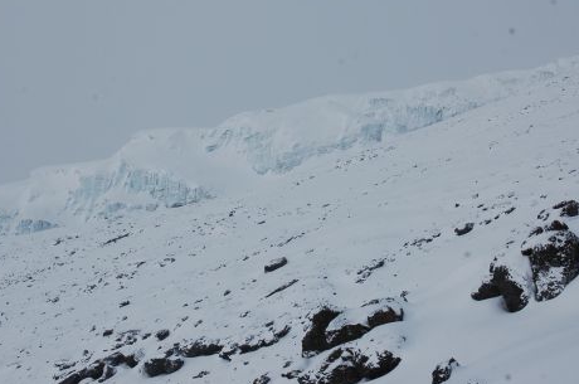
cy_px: 155
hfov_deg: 23.7
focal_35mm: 86
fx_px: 1381
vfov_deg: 15.8
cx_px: 282
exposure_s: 1/500
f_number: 11
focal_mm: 44
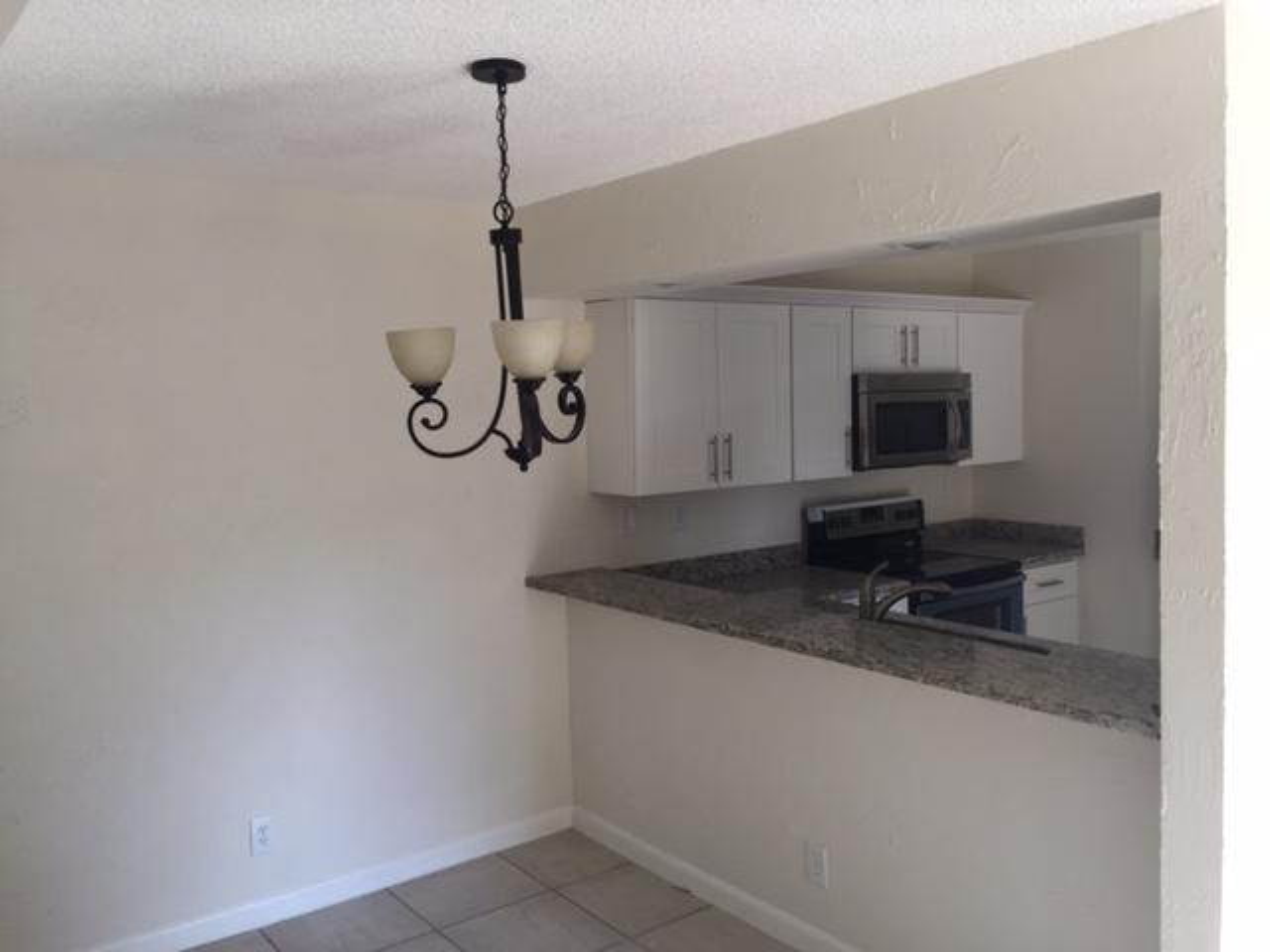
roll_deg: +0.7
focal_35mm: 29
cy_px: 476
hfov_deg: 61.7
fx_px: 1064
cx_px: 635
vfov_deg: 48.2
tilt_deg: -6.1
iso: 32
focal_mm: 4.15
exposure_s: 1/60
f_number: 2.2
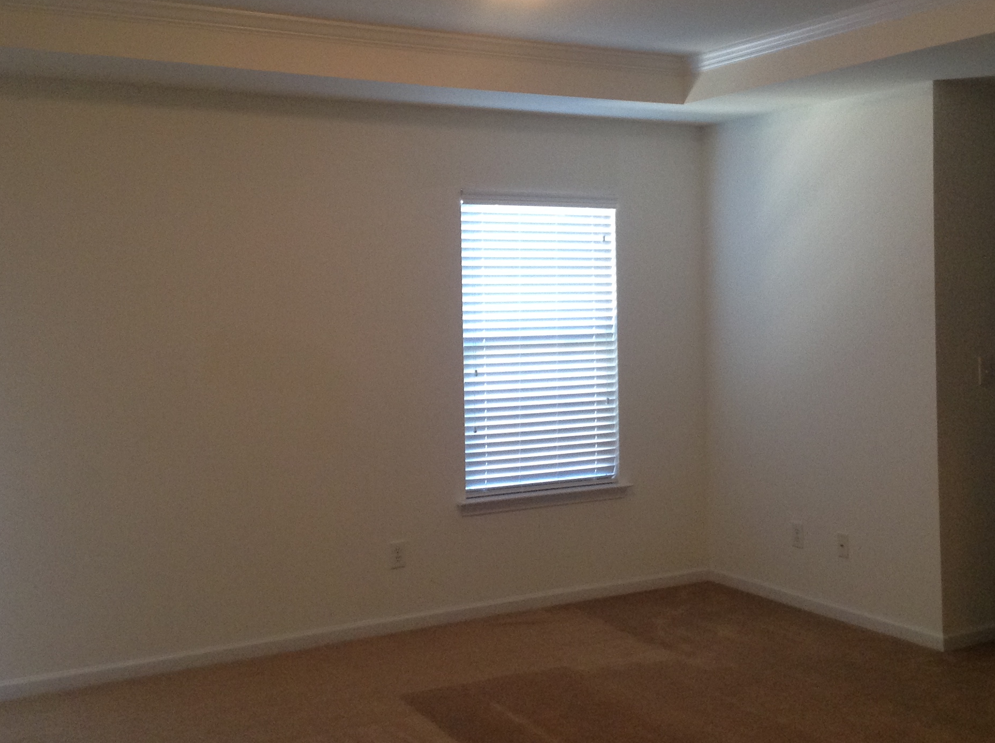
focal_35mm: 46
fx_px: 1320
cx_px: 544
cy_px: 296
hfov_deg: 41.2
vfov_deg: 31.4
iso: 100
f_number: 2.4
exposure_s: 1/24
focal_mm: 3.3
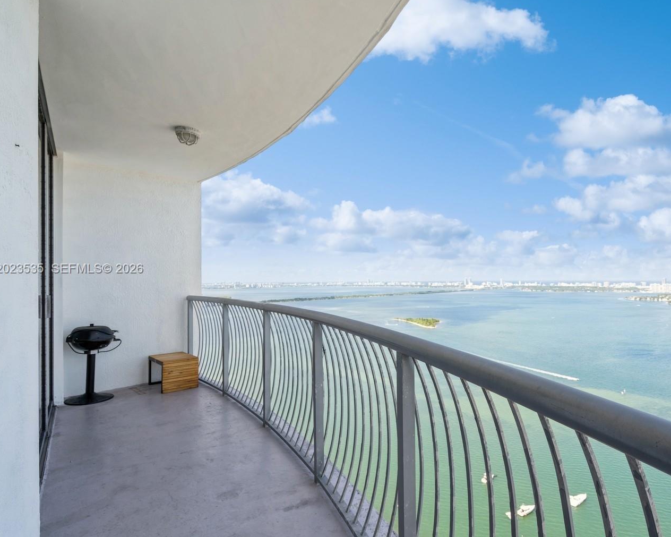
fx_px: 377
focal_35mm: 19
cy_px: 269
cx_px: 402
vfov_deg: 70.8
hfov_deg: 82.3
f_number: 8
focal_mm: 16
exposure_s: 1/250
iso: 250
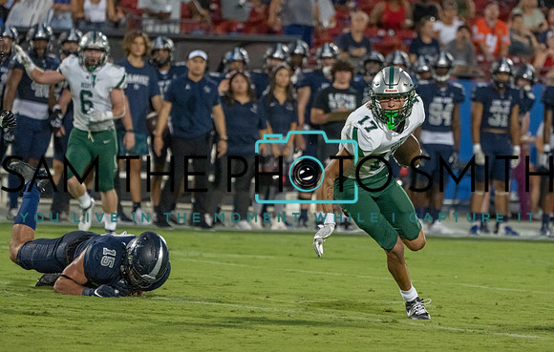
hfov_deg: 5.3
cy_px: 190
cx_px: 357
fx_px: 6025
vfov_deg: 3.4
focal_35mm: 397
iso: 8000
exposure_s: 1/1000
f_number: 5.6
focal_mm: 303
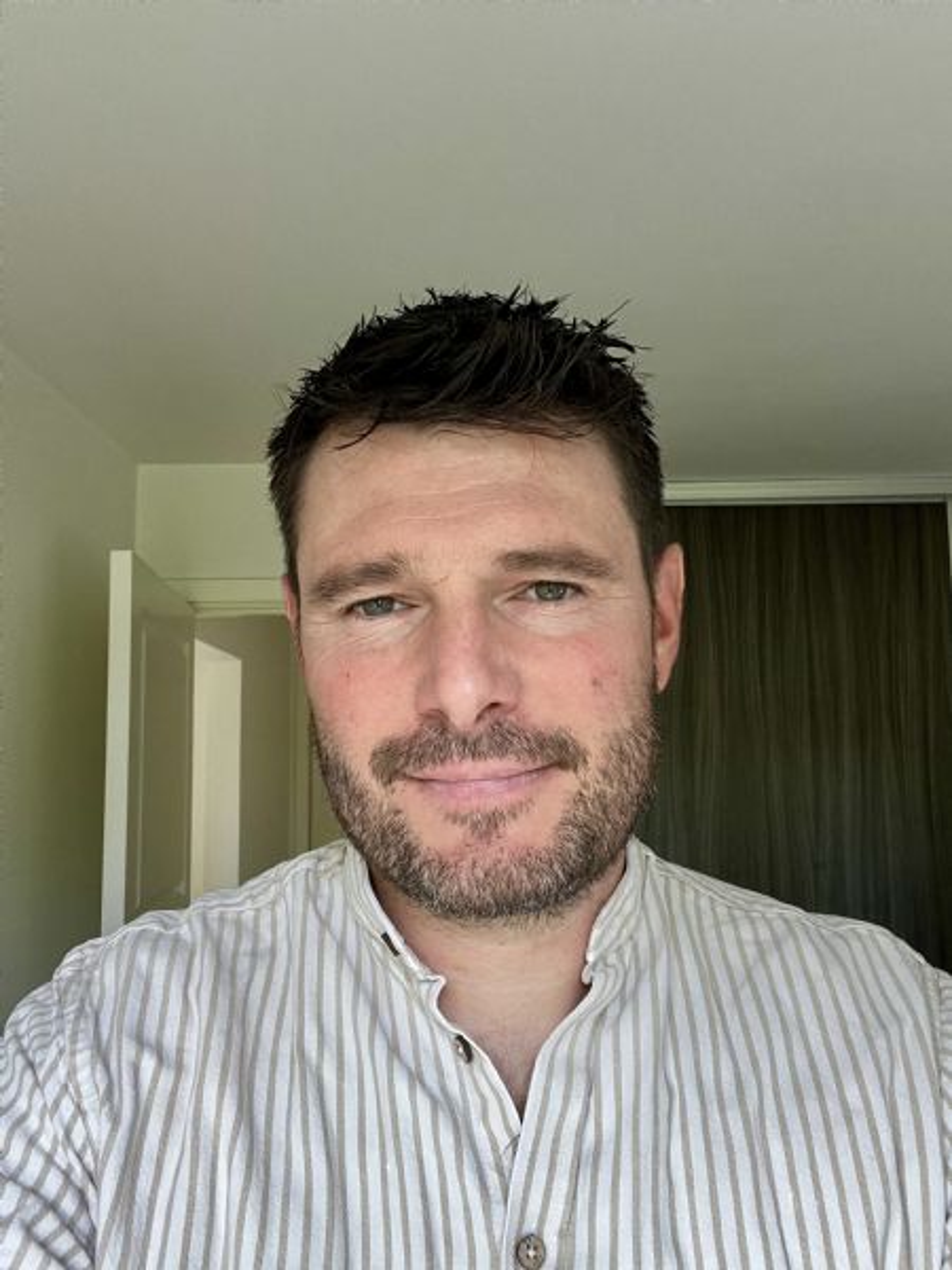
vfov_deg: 60.0
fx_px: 1100
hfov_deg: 46.8
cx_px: 476
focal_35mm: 30
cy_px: 635
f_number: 2.2
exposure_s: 1/60
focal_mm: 2.71
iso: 100
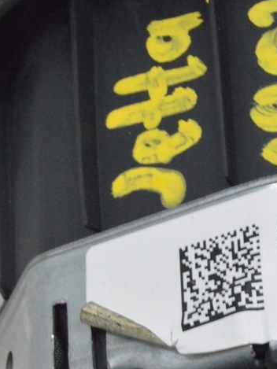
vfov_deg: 13.1
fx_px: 1610
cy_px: 241
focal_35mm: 151
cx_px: 351
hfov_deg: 9.7
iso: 6400
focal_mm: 48
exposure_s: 1/20
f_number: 20
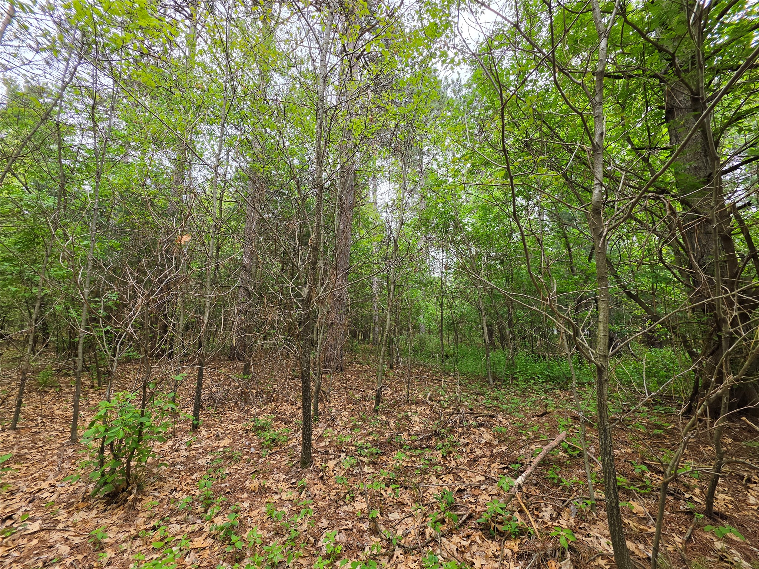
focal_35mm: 13
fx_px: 285
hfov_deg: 106.2
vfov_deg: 89.9
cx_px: 380
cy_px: 284
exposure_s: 1/120
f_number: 1.9
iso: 16
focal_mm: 2.2
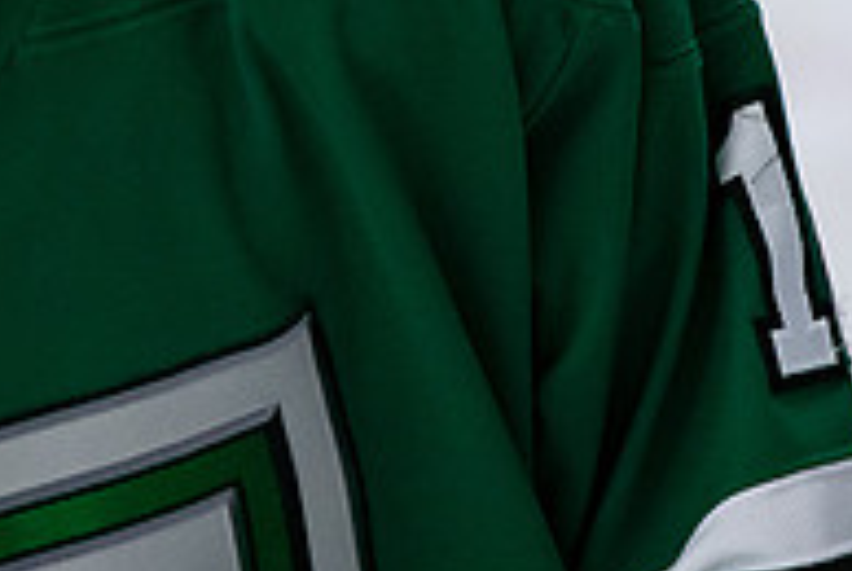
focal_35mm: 914
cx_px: -213
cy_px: -233
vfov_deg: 1.5
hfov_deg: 2.3
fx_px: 21664
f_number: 3.2
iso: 2000
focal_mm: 170
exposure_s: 1/800
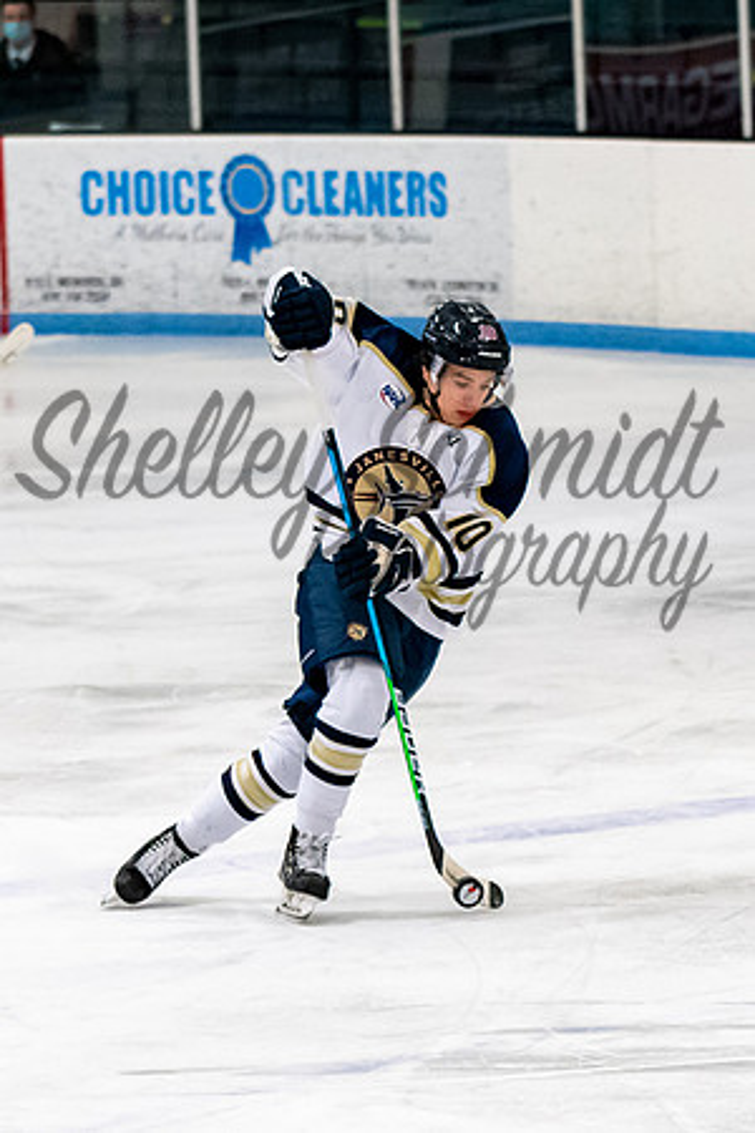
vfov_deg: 6.9
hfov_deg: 4.6
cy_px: 628
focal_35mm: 297
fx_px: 9334
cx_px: 331
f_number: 3.2
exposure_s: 1/800
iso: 2000
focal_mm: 92
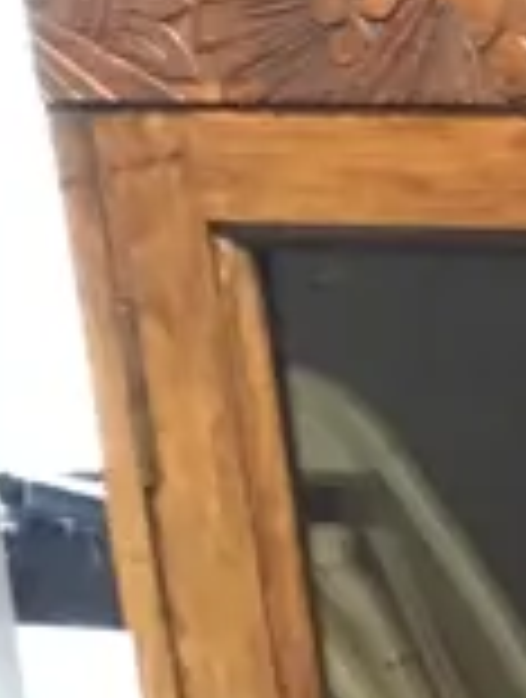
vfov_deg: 9.3
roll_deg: +0.4
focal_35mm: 191
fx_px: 3854
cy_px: 1657
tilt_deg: -21.5
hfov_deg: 7.0
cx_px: 1605
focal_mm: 4.15
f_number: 2.2
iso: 160
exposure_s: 1/8
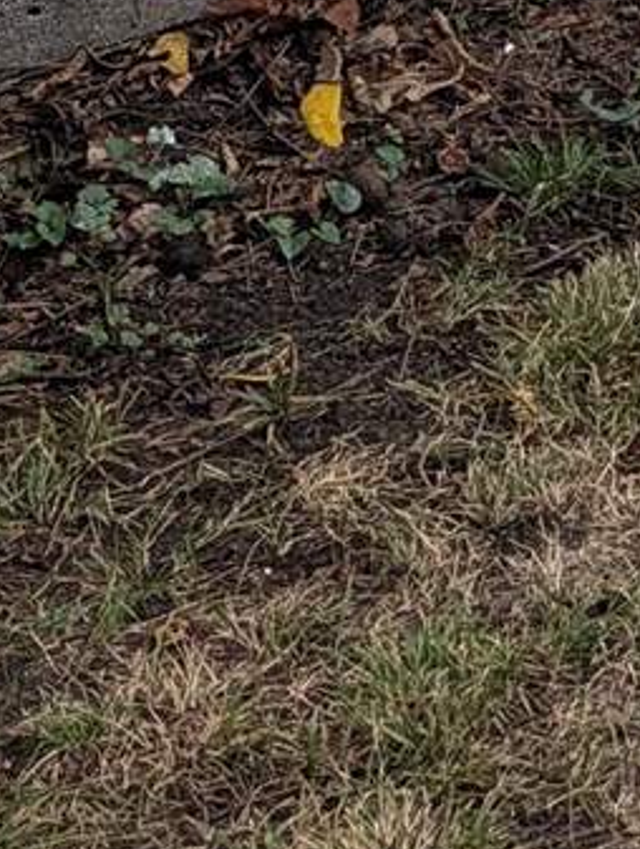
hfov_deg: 7.8
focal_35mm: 164
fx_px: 4030
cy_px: -645
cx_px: 1968
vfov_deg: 11.2
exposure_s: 1/334
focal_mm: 6.9
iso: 47
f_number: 1.68
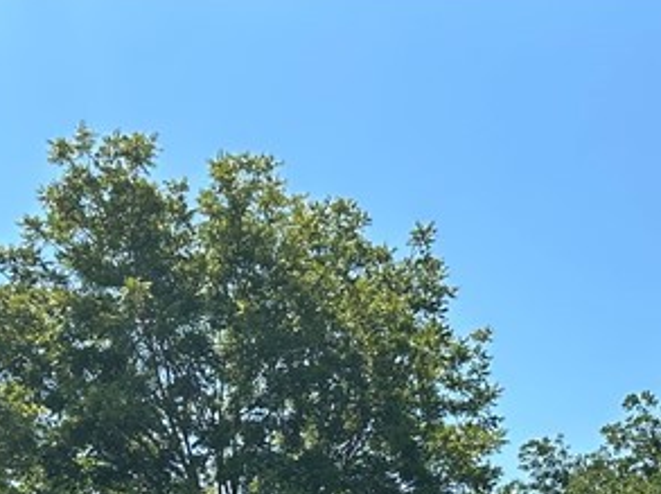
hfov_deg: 23.3
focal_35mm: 84
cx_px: 408
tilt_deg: +3.2
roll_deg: -1.1
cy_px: 841
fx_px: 1602
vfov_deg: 15.5
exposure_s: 1/3472
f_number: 1.78
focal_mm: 6.86
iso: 80
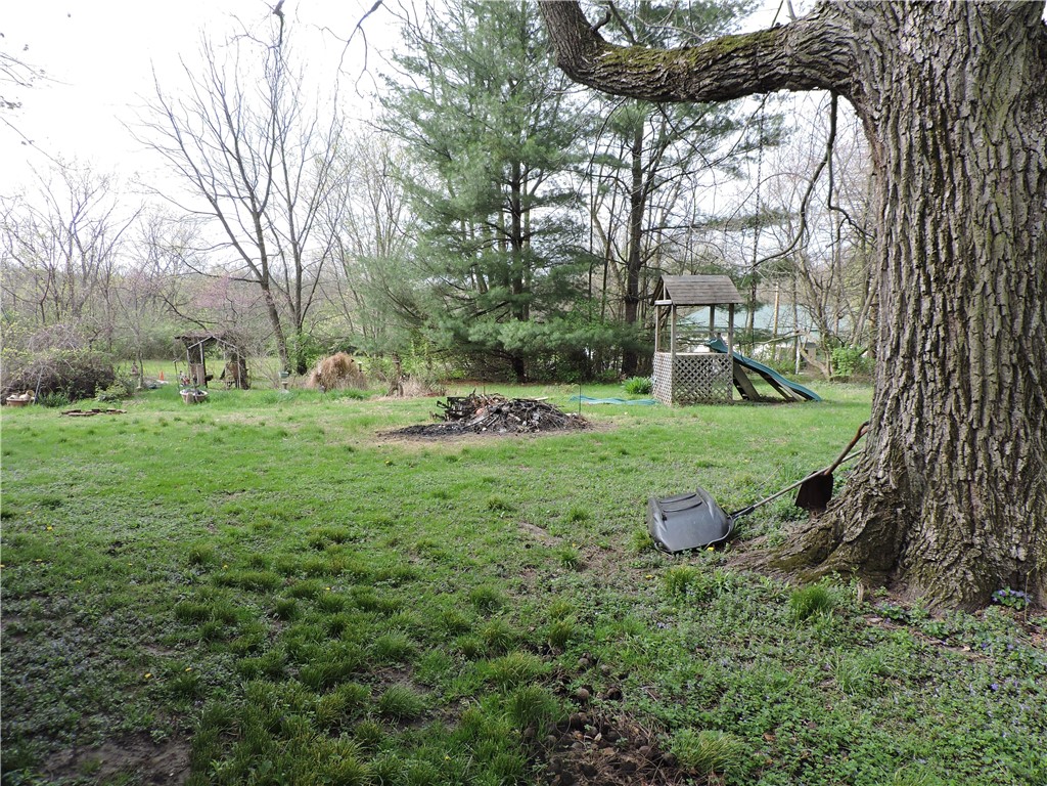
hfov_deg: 71.6
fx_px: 726
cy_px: 393
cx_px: 524
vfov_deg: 56.8
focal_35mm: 24
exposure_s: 1/320
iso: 100
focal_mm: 4.3
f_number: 3
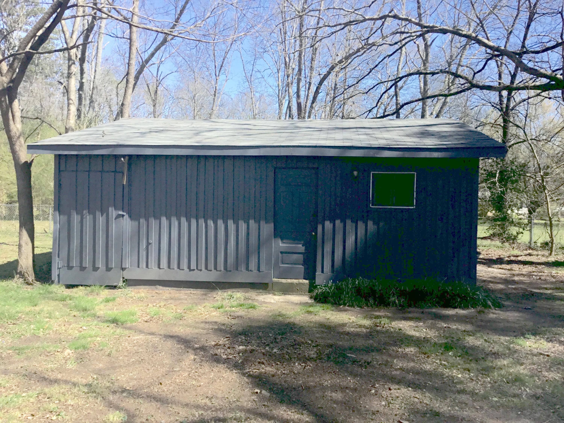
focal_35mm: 31
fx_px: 505
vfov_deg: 45.4
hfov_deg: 58.4
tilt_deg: -1.2
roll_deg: -0.9
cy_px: 212
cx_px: 282
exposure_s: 1/1181
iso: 25
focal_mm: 3.3
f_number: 2.4
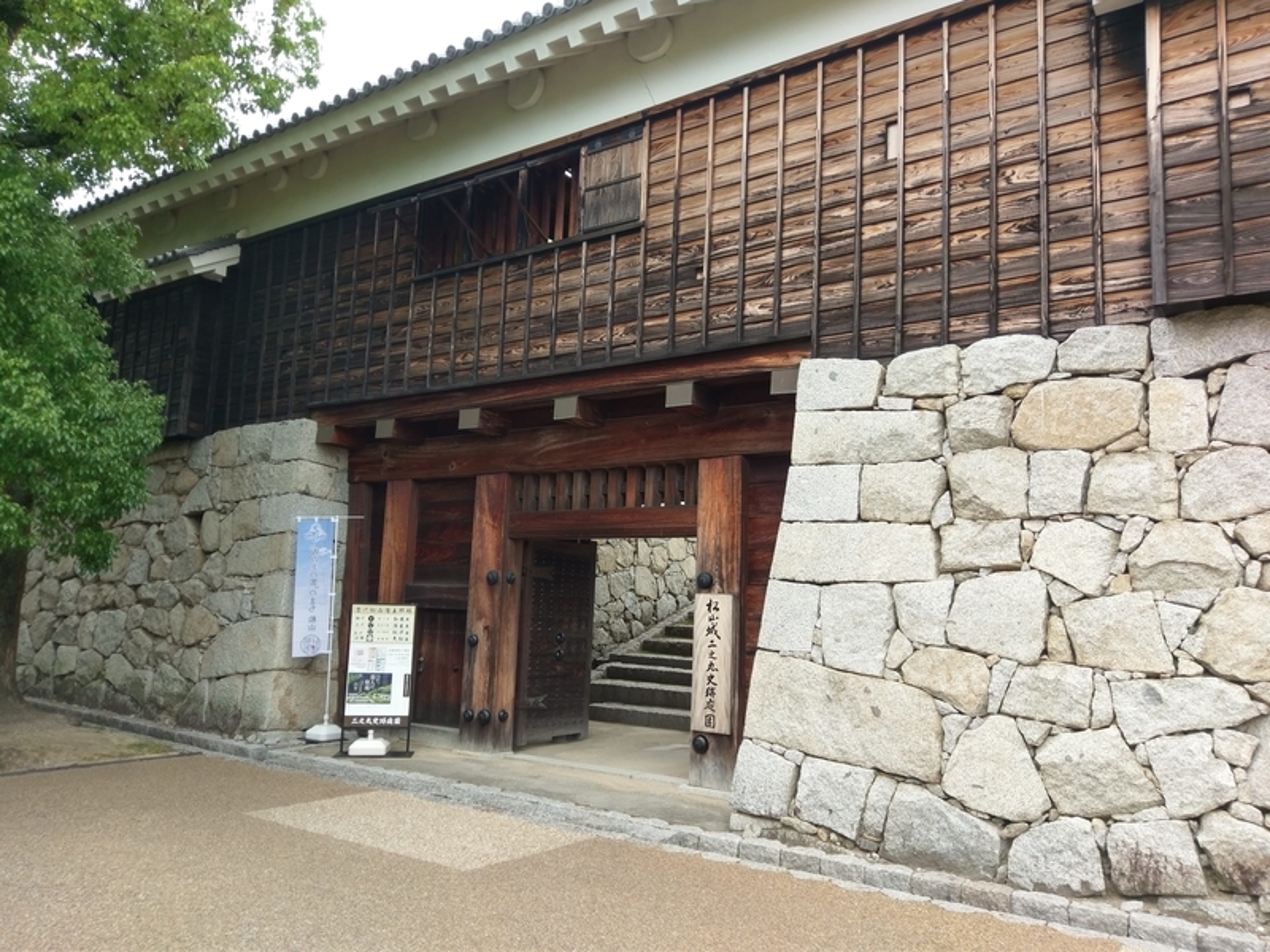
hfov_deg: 67.3
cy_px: 476
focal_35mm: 26
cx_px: 635
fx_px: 954
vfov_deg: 53.1
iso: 100
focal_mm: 4.58
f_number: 1.8
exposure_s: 1/444
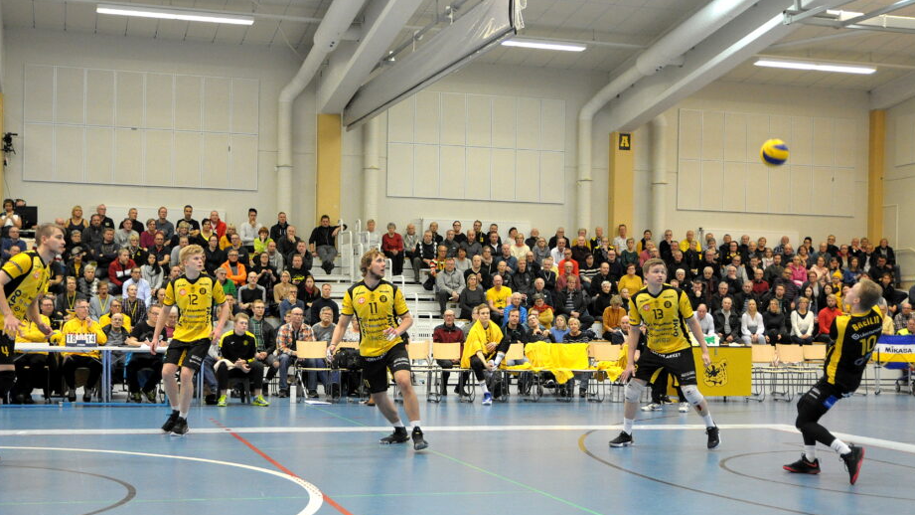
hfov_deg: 40.9
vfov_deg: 23.7
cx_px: 417
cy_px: 303
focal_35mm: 51
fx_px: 1227
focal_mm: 29
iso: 1600
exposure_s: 1/400
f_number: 2.8
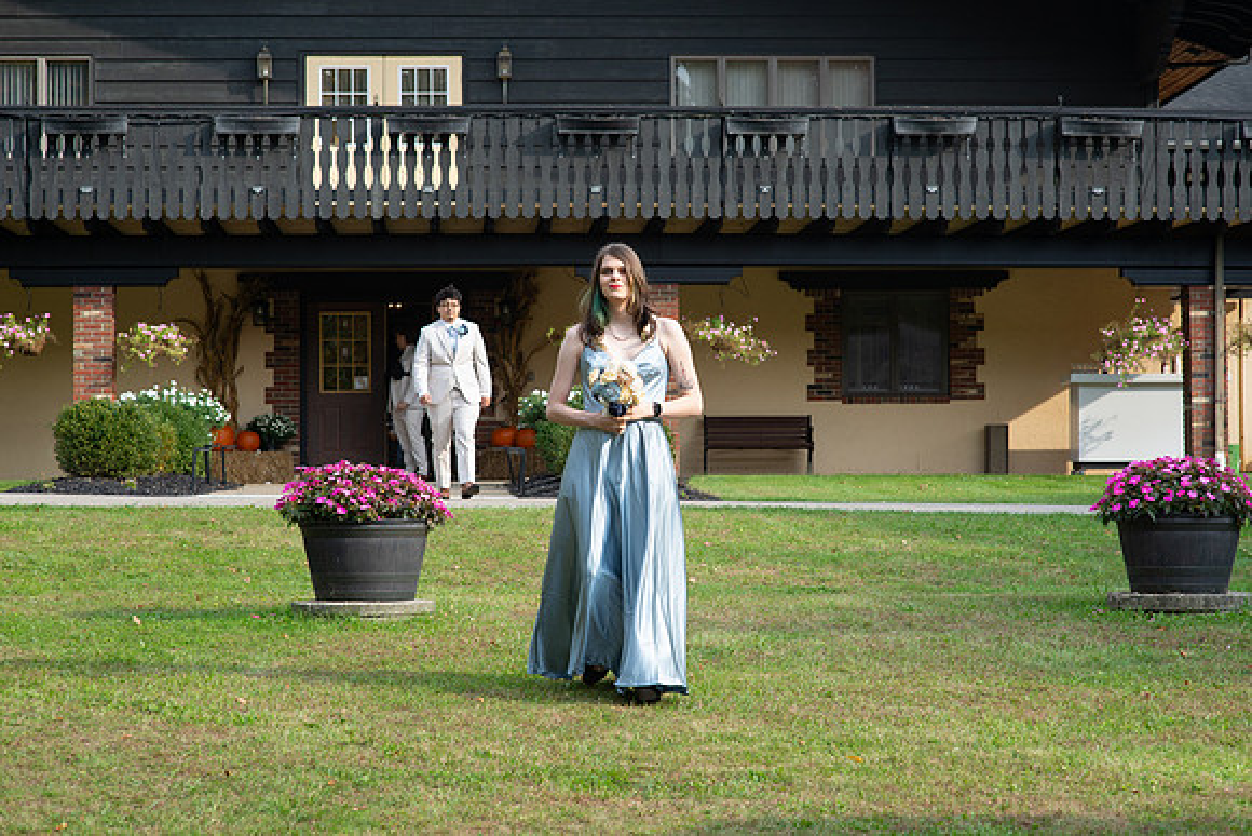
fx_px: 3103
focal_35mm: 89
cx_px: 657
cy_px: 397
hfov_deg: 22.8
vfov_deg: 15.3
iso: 640
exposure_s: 1/640
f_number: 6.3
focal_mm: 85
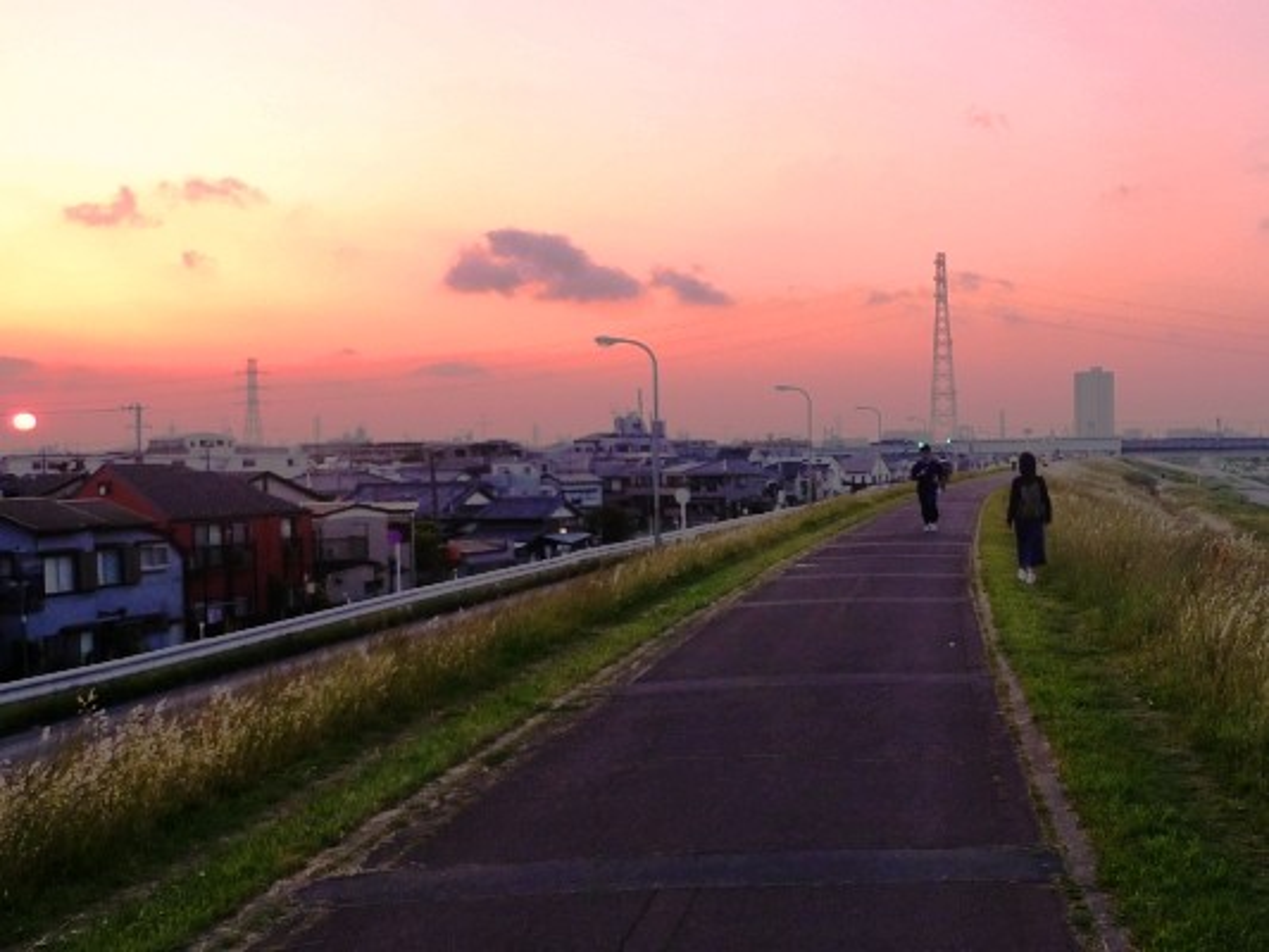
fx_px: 880
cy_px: 476
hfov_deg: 71.6
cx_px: 634
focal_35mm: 24
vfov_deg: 56.8
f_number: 2.8
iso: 80
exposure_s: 1/160
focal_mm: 5.1
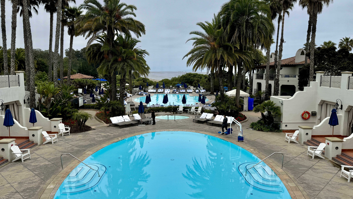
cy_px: 100
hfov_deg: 69.9
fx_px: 253
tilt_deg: -7.4
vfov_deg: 42.9
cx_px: 178
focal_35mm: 27
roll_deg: -0.4
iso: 80
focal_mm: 6.76
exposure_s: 1/7092
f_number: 1.78
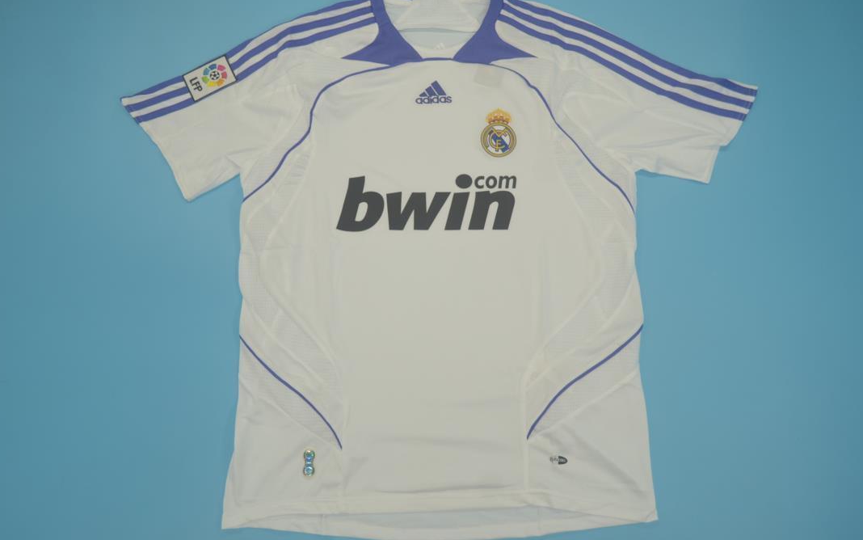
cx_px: 430
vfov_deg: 37.3
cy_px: 263
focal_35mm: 34
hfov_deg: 56.7
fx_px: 800
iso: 200
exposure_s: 1/200
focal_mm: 22
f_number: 4.5
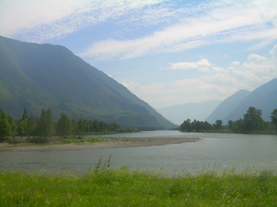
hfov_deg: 49.0
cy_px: 104
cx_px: 138
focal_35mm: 38
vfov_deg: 37.7
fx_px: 304
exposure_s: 1/594
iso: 50
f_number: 4.6
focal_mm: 6.3
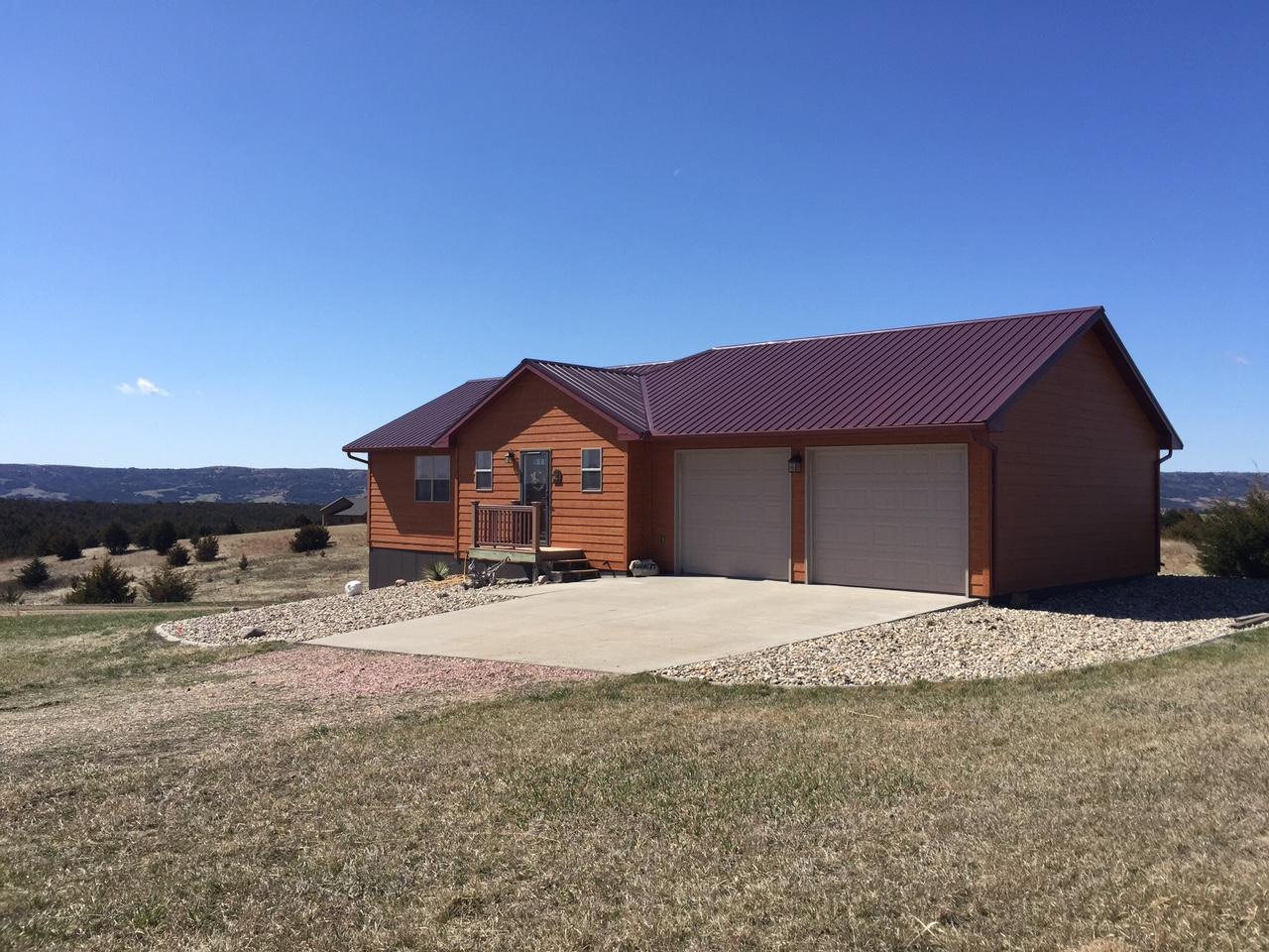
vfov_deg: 48.2
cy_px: 476
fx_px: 1063
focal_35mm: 29
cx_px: 634
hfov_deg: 61.7
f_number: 2.2
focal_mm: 4.15
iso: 32
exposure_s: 1/2198
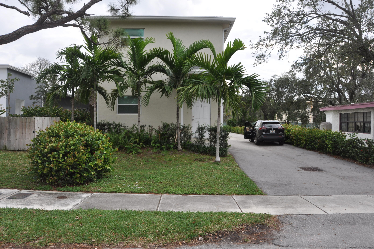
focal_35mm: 29
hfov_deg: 63.6
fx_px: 301
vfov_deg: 45.0
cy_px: 122
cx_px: 195
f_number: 7.1
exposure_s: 1/200
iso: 200
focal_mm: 18
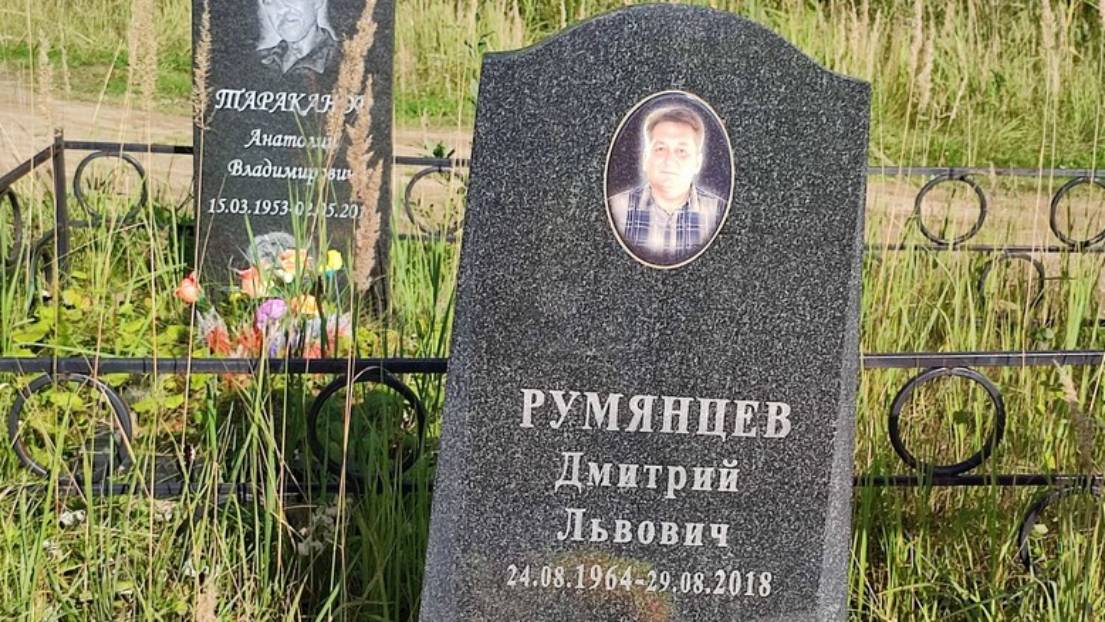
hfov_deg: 67.9
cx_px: 555
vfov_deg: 41.4
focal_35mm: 28
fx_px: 821
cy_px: 364
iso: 50
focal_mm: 6.04
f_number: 1.9
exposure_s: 1/545
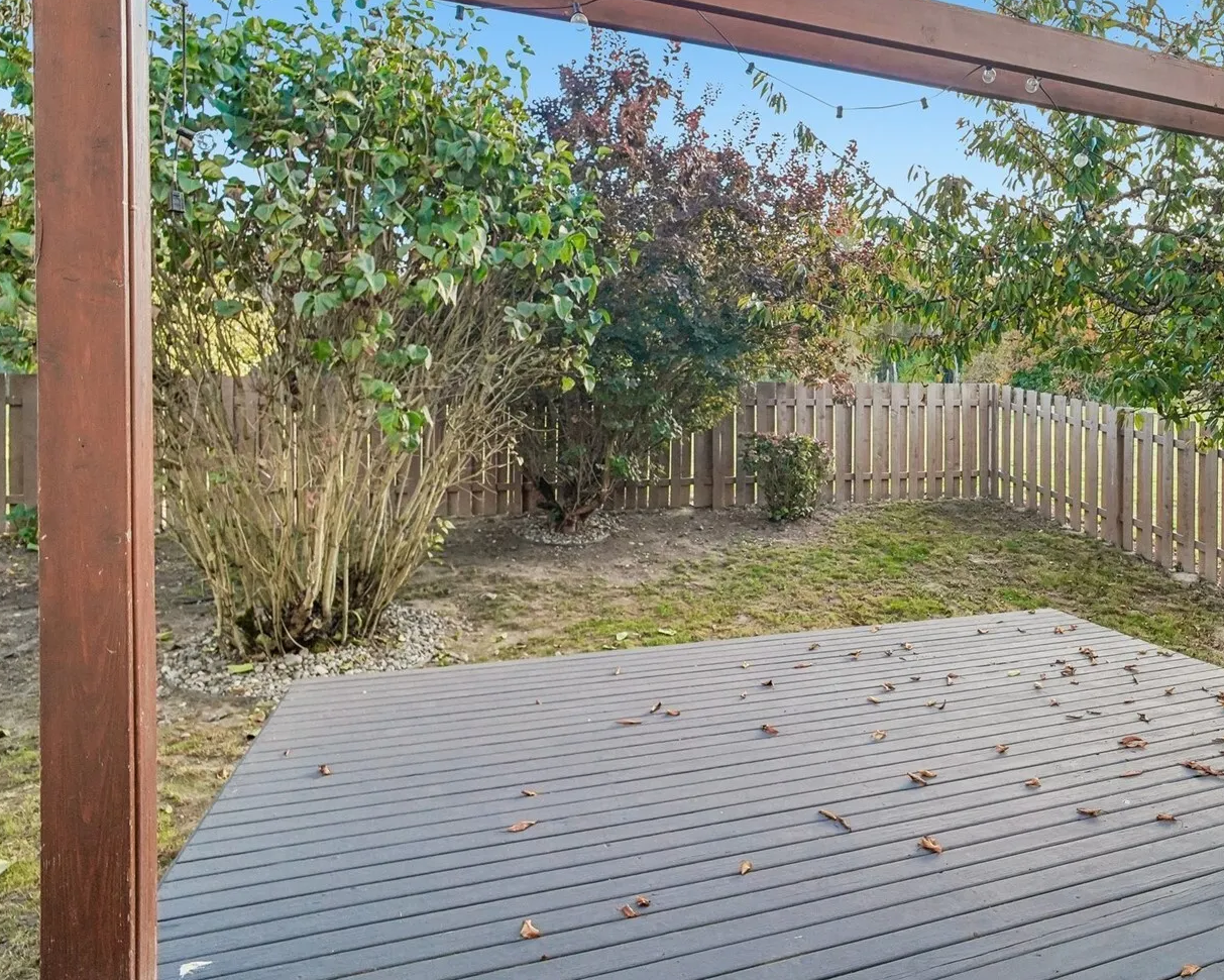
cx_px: 795
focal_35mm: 21
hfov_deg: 75.7
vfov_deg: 65.2
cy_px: 420
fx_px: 761
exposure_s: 1/125
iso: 1600
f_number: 8
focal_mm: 16
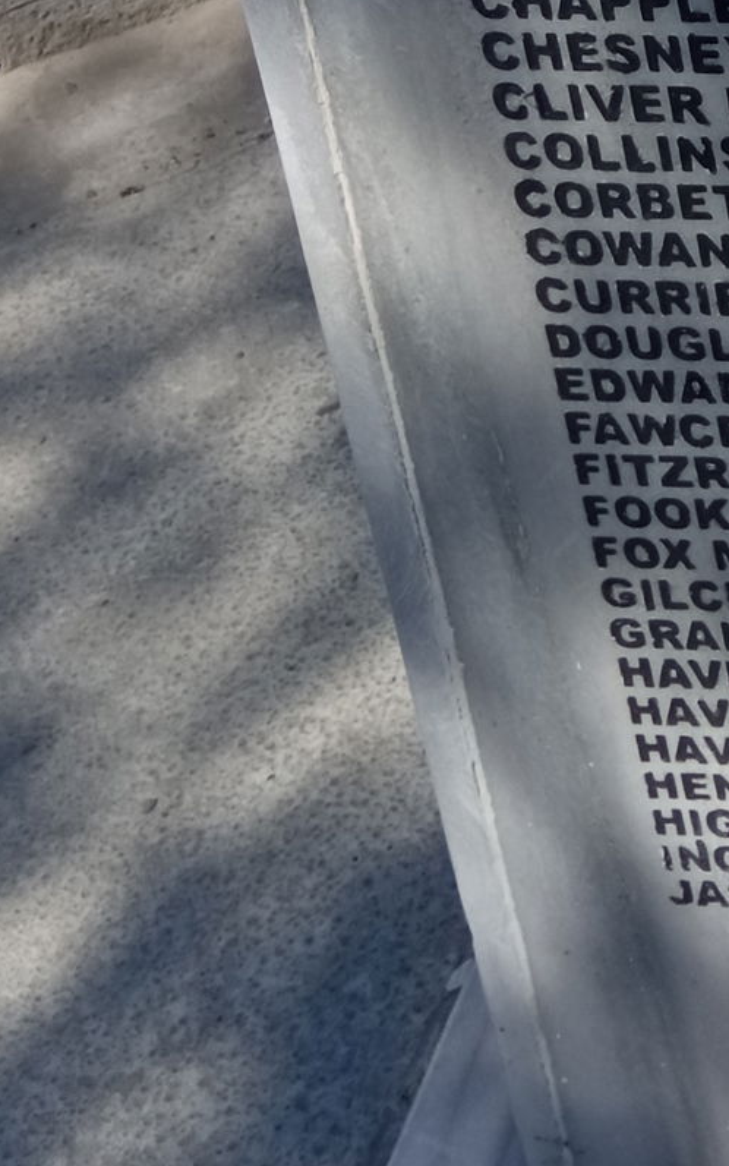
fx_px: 2922
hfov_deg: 12.7
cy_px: -309
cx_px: 1399
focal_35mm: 92
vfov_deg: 20.7
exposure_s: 1/1120
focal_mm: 3.79
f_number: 2.2
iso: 112
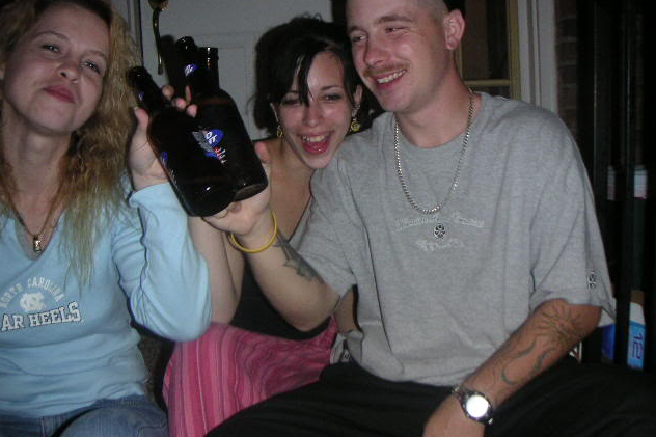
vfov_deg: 34.2
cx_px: 327
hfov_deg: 49.6
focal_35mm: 39
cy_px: 210
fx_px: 710
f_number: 2.8
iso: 160
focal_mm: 5.7
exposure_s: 1/45
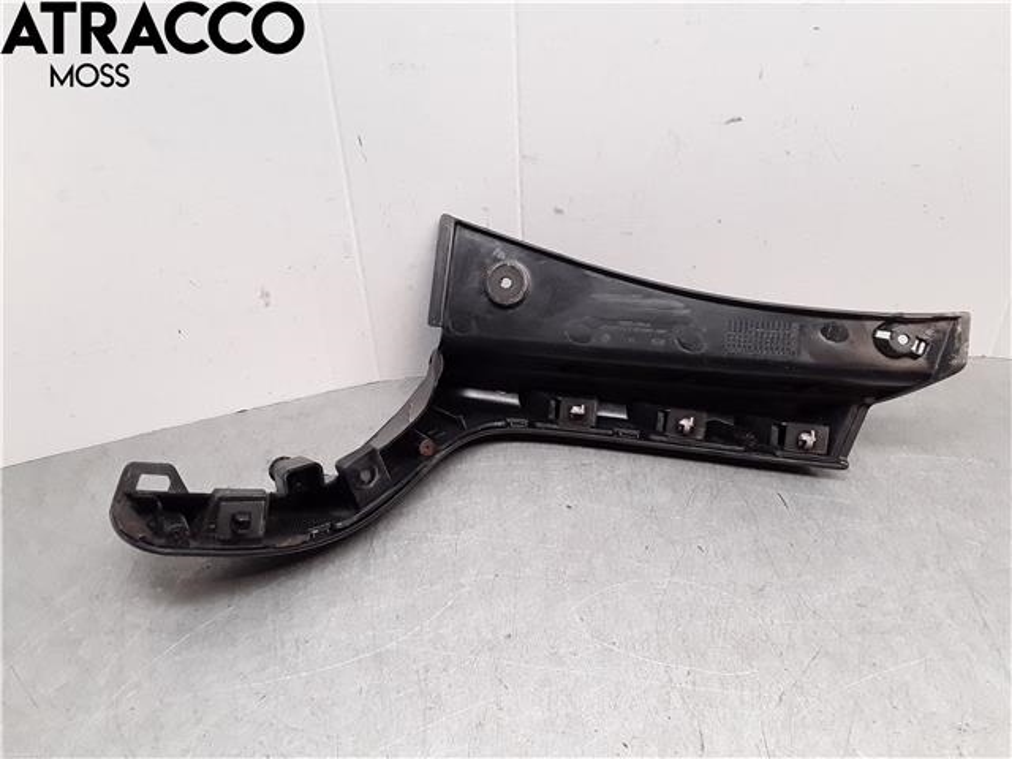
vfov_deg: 49.7
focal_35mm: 28
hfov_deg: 63.4
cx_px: 506
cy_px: 380
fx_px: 819
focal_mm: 2.91
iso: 100
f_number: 1.9
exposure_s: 1/100
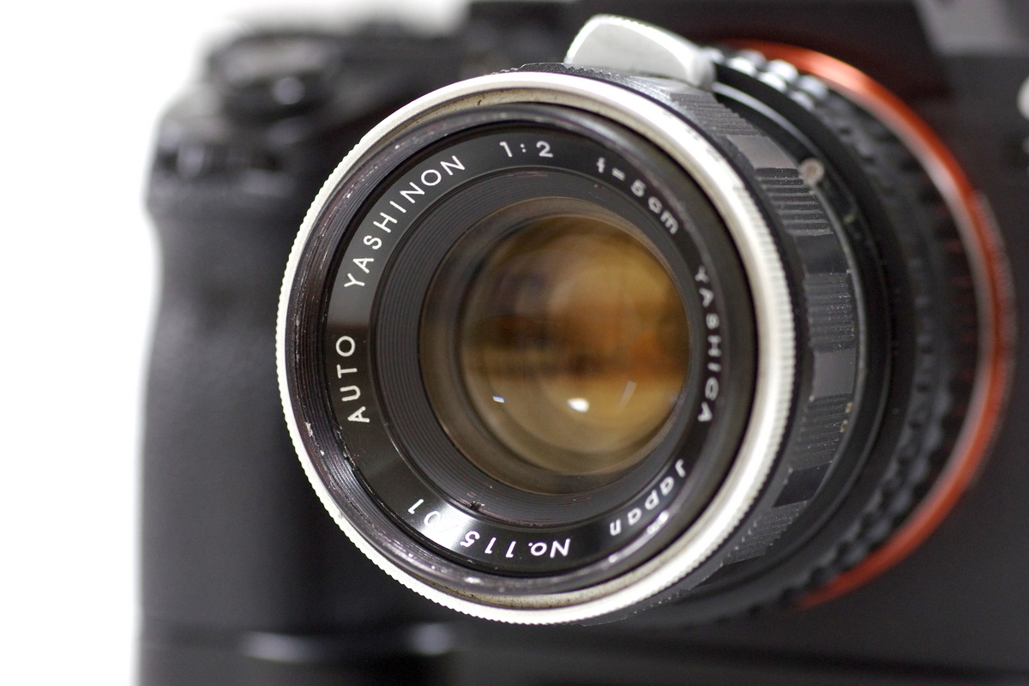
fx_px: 3001
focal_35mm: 105
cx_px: 514
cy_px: 343
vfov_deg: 13.0
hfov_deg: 19.5
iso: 1250
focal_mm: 70
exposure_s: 1/50
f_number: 3.2
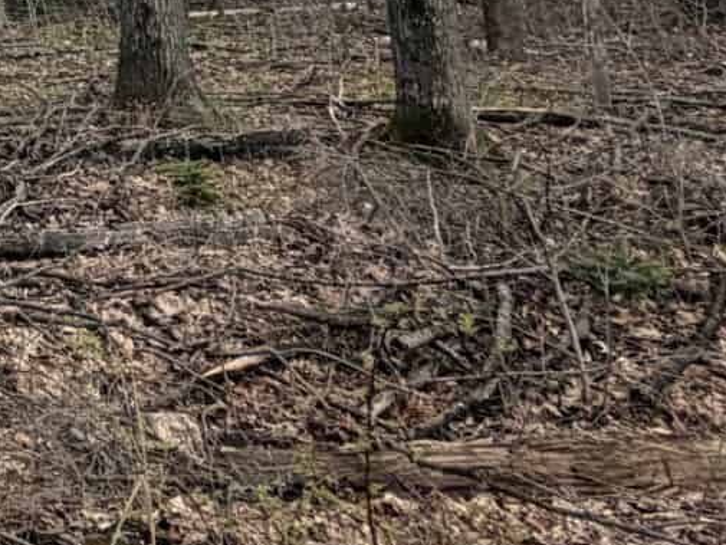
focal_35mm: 71
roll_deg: +0.1
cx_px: -558
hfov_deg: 20.2
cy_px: -285
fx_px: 1489
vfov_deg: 18.3
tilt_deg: +9.2
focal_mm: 2.22
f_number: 2.2
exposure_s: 1/672
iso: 40
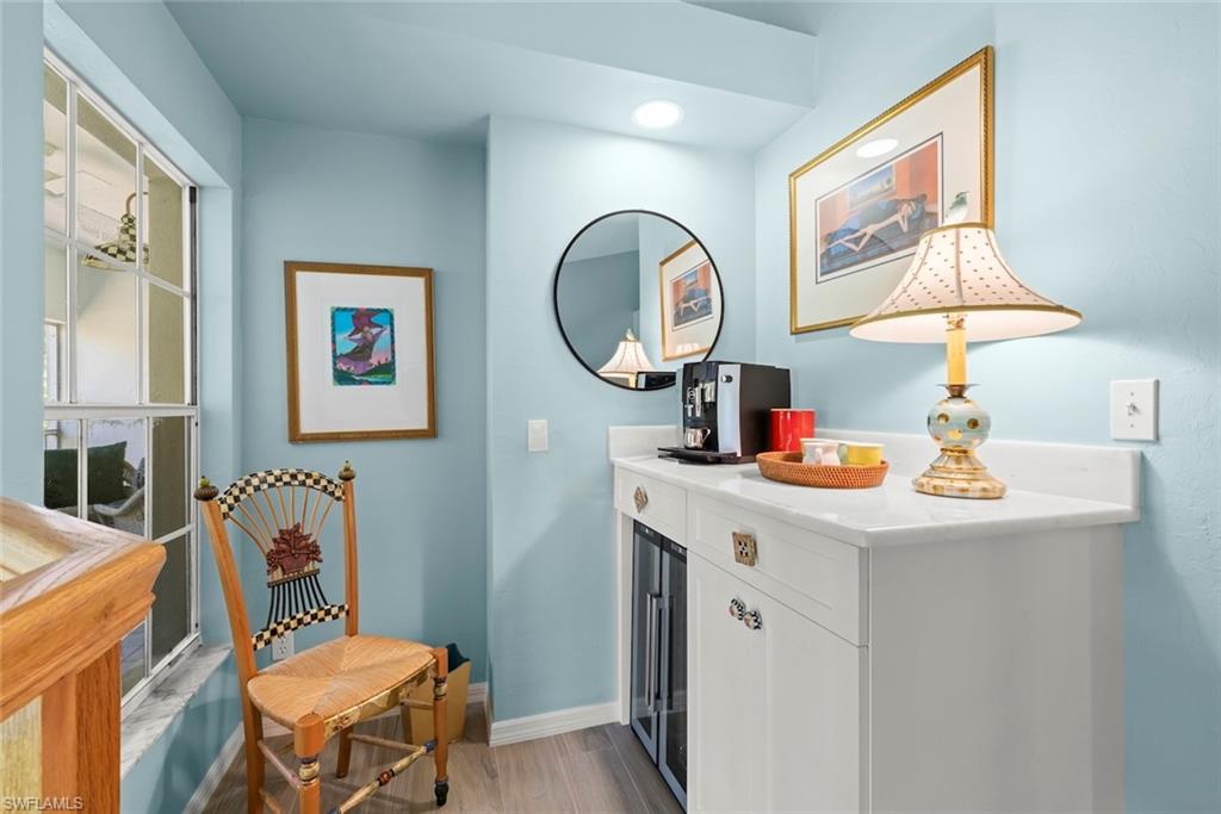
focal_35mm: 16
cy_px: 407
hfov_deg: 96.7
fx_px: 543
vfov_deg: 73.8
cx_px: 610
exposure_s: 1/1.25
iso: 400
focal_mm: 16
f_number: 11
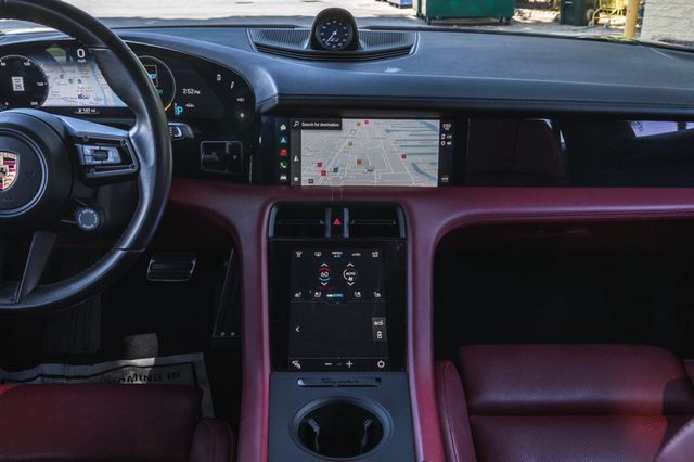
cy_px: 233
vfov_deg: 38.6
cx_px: 347
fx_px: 660
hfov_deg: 55.5
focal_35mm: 34
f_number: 8
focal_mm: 24
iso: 640
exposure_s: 1/40
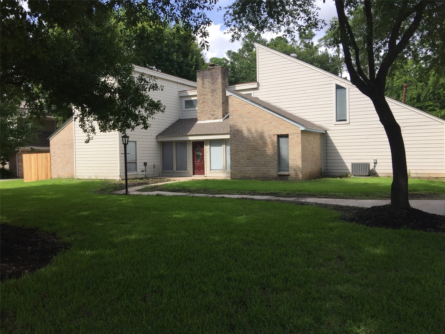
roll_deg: -1.1
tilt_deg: +0.3
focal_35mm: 29
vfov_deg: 48.2
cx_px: 222
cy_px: 167
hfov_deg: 61.7
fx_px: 373
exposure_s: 1/1041
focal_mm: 4.15
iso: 32
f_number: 2.2
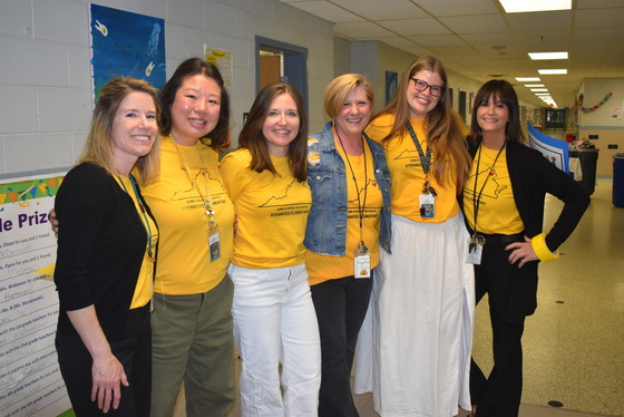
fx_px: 624
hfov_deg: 53.1
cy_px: 208
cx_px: 312
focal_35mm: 36
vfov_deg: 36.9
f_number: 4.5
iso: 800
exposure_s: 1/80
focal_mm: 24
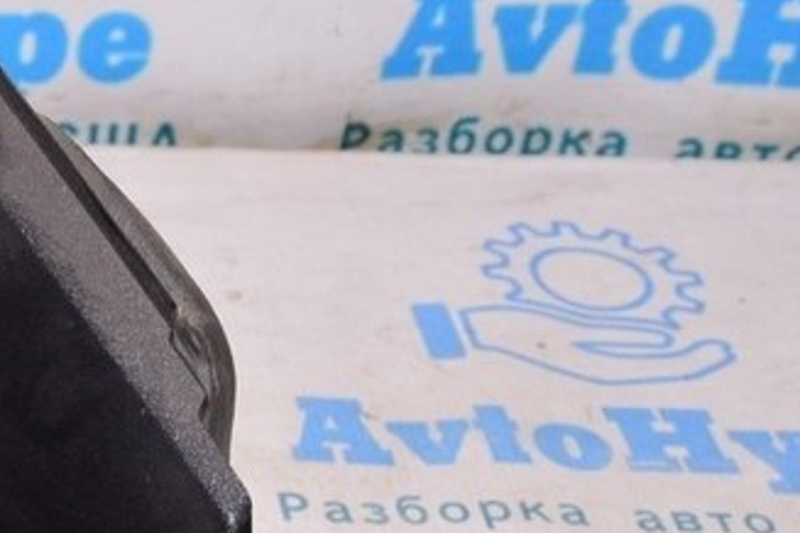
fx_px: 2190
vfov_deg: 13.7
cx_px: -369
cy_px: 537
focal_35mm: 99
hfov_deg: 18.5
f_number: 8
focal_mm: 21
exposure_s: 1/200
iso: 1600
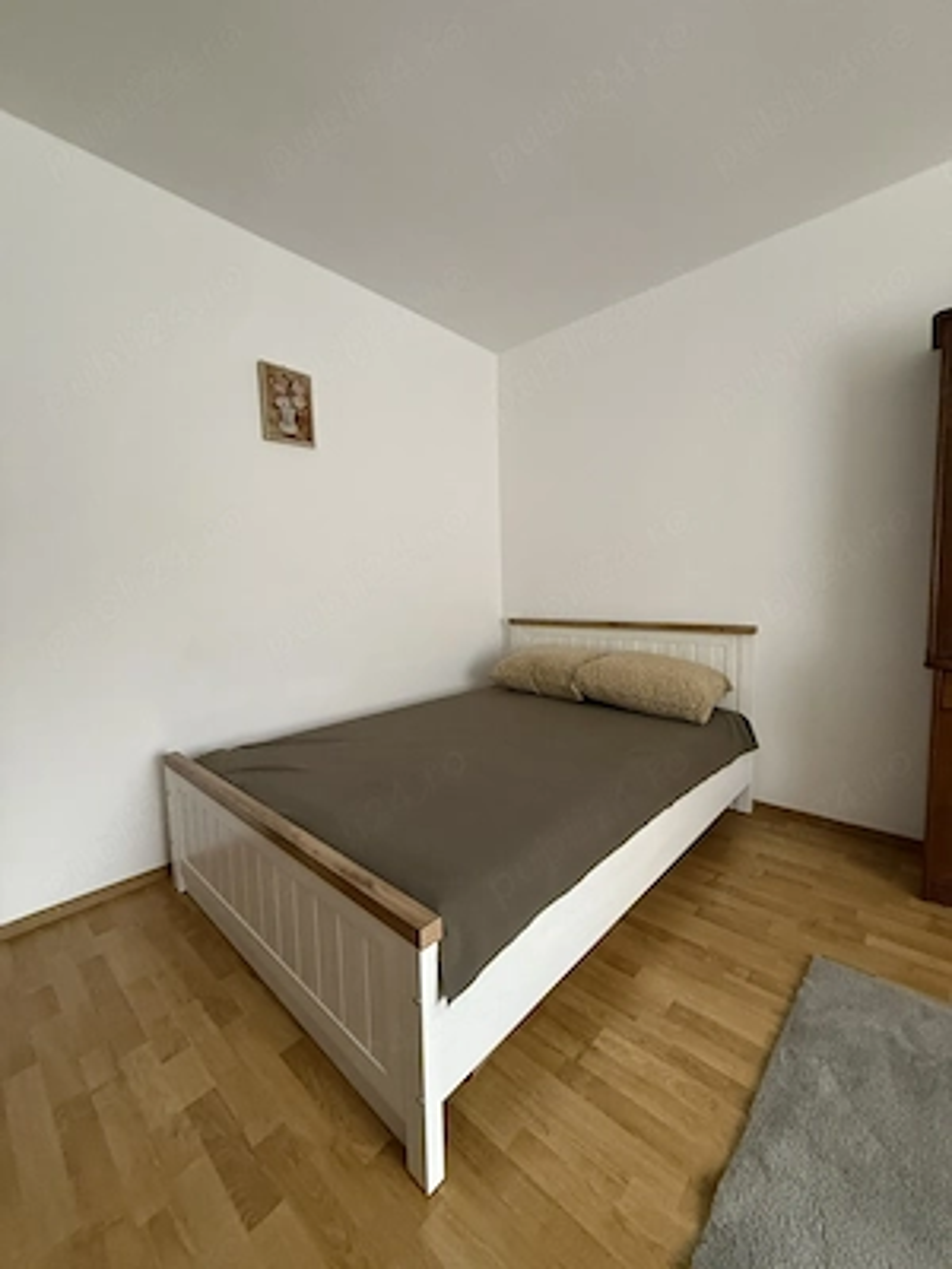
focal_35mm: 14
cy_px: 634
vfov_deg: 102.1
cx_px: 476
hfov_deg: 85.7
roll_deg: +1.6
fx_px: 513
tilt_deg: -4.7
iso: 500
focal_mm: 2.22
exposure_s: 1/60
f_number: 2.2
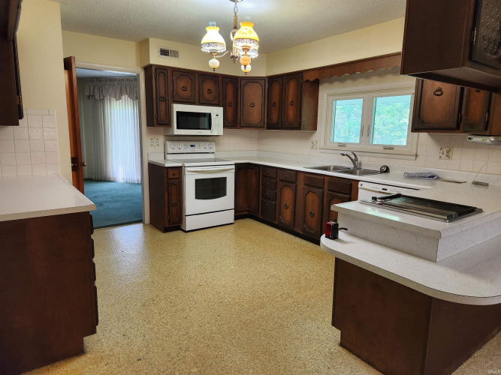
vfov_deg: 58.9
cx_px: 250
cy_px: 188
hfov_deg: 73.9
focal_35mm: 23
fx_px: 333
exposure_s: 1/120
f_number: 1.8
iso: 320
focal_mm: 5.4
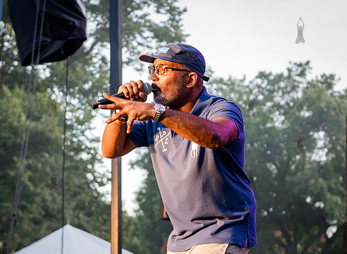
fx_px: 1014
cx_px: 179
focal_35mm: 102
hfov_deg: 19.4
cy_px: 136
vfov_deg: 14.3
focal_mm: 70
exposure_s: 1/500
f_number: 4.5
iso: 4000
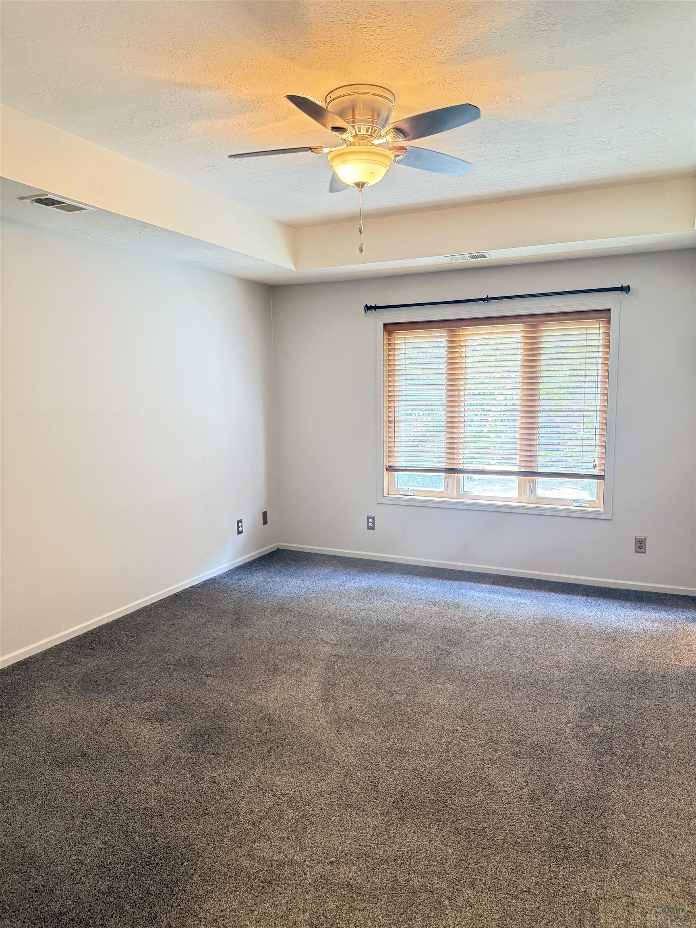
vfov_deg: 71.6
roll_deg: +0.4
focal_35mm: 24
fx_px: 643
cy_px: 464
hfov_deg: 56.8
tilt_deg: -5.9
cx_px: 348
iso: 640
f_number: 1.78
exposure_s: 1/40
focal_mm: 6.76
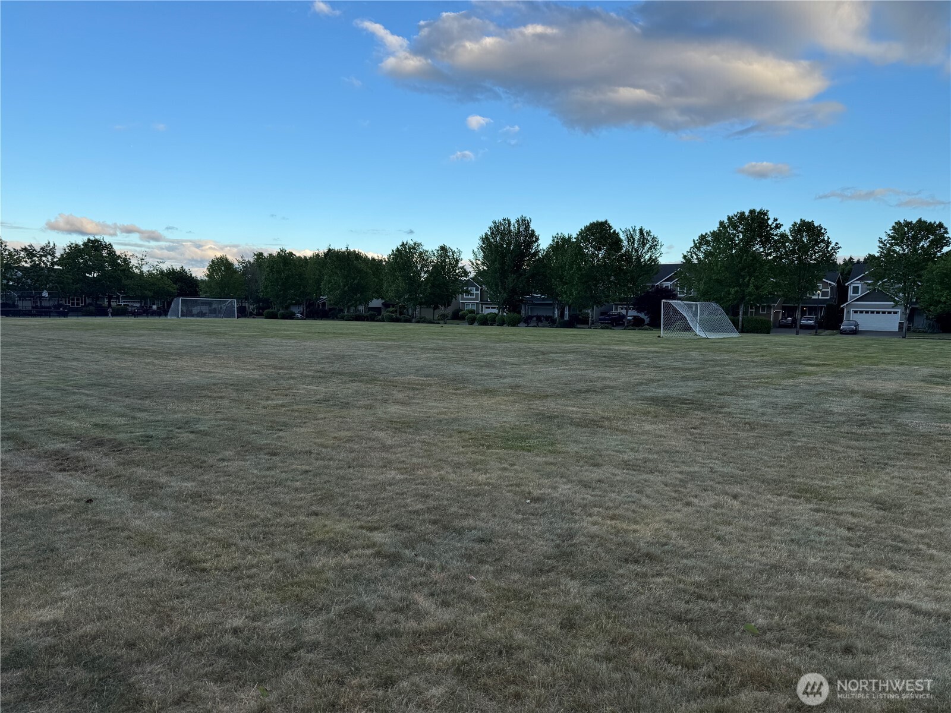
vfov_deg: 56.8
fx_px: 659
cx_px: 476
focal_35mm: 24
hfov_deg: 71.6
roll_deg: +0.2
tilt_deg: -4.3
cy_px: 356
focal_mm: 6.76
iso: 80
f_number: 1.78
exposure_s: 1/1456
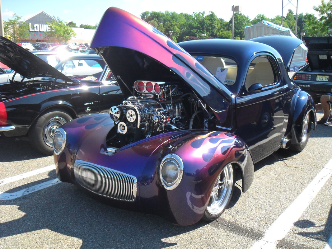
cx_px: 166
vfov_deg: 40.7
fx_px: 336
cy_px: 124
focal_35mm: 35
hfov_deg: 52.6
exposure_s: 1/90
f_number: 8.9
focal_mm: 6.2
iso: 160
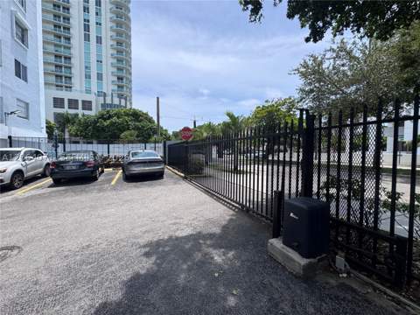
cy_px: 158
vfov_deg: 85.7
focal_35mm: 14
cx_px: 210
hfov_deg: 102.1
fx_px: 170
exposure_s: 1/2028
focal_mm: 2.22
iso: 50
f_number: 2.2
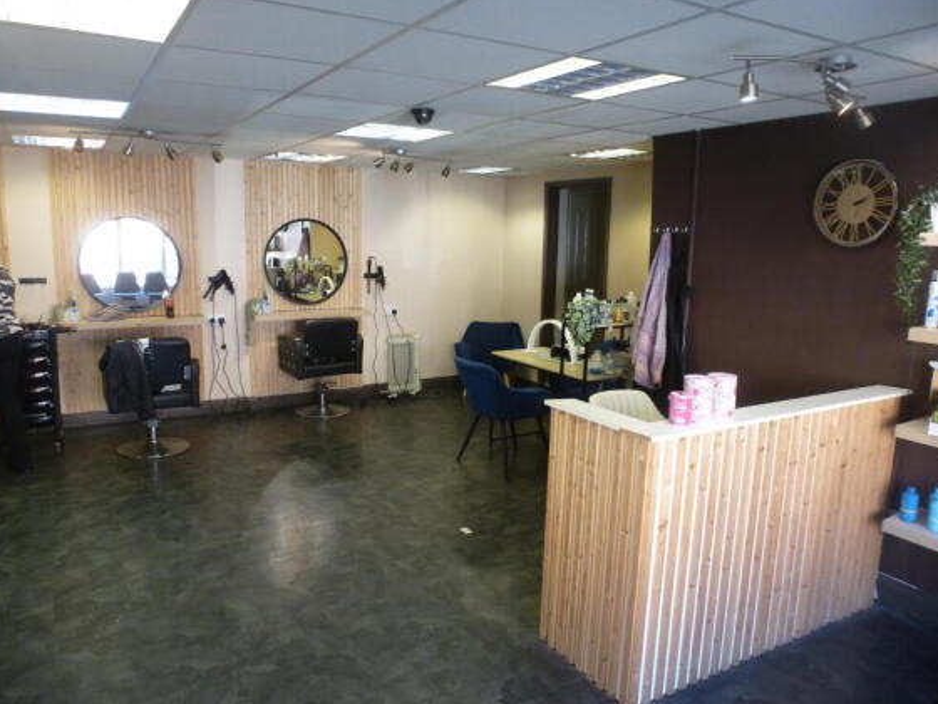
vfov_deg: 54.9
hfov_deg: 69.4
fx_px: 677
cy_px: 360
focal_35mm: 25
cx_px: 473
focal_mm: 4.3
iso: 400
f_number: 3.3
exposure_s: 1/40
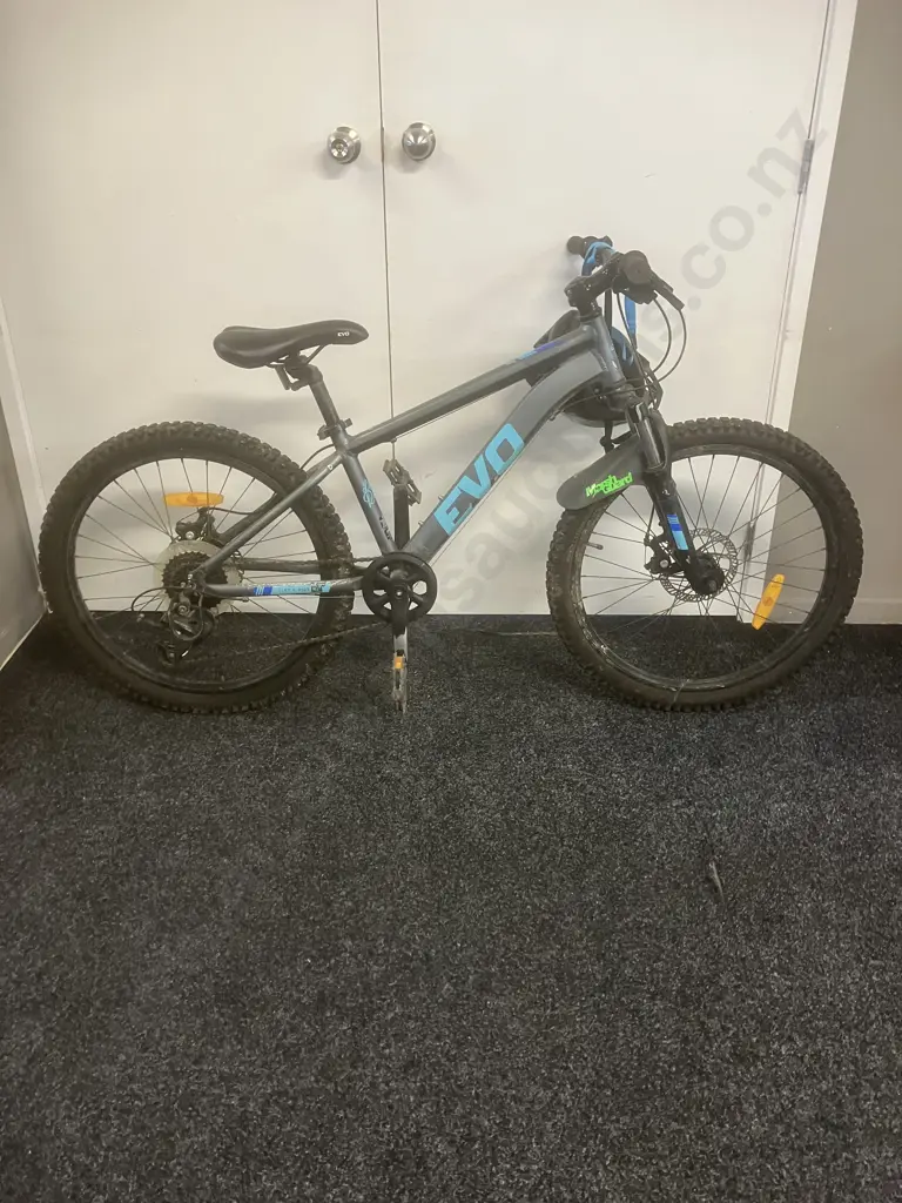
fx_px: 973
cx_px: 451
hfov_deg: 49.7
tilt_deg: -27.1
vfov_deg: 63.4
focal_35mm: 28
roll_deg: +1.0
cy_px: 602
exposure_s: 1/50
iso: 200
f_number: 1.8
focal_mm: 3.99
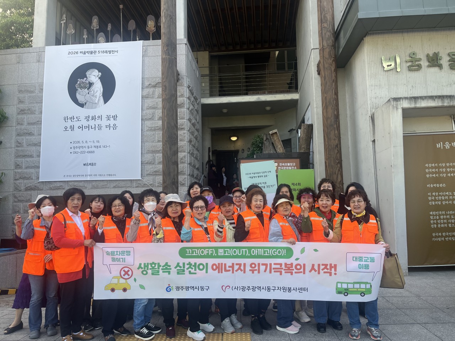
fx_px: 342
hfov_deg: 67.3
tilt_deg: +6.4
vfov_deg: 53.1
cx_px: 228
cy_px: 170
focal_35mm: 26
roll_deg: +1.3
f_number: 1.6
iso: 50
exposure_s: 1/353
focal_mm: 5.1
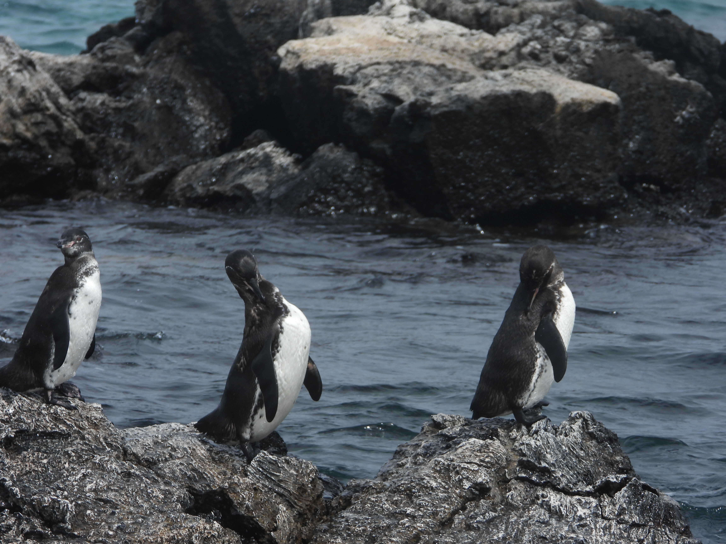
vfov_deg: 4.6
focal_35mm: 320
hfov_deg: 6.2
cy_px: 272
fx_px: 6711
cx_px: 363
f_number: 4.5
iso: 100
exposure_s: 1/800
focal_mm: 57.5
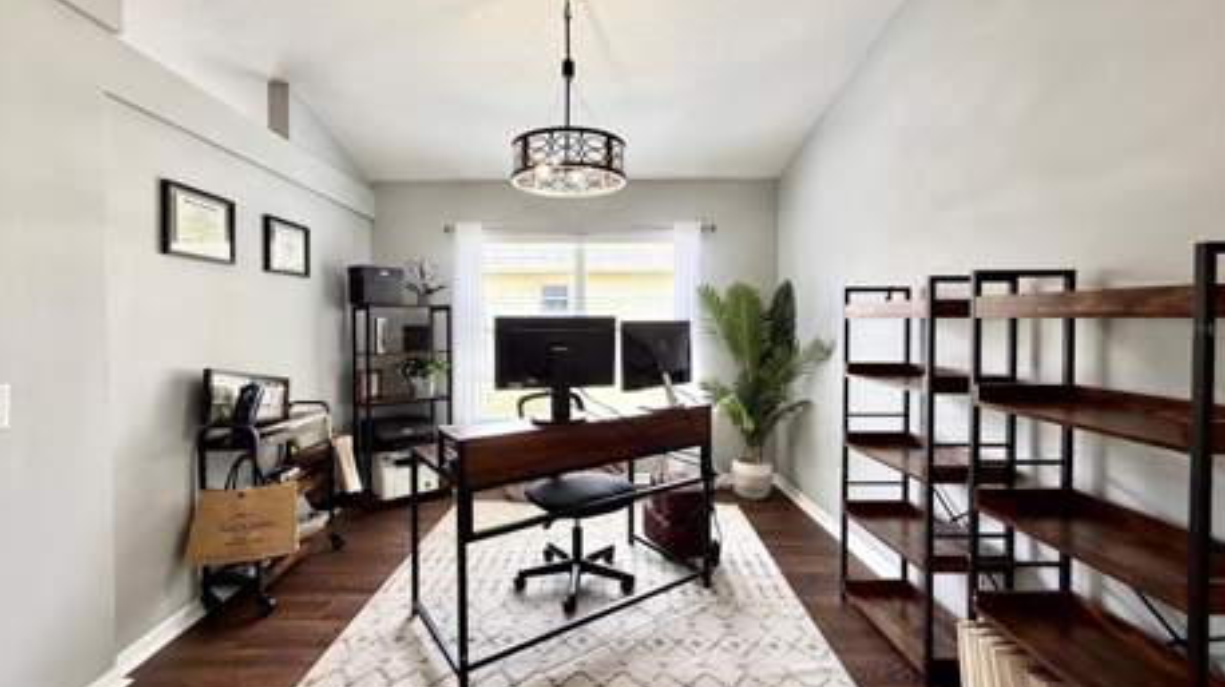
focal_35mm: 16
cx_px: 588
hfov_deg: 99.4
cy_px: 329
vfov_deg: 67.0
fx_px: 519
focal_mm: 2.22
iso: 250
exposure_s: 1/120
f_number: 2.2
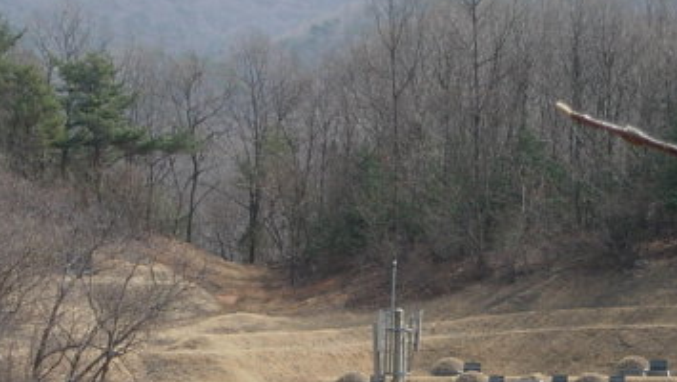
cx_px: 385
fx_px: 4759
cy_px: 276
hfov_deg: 8.1
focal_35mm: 265
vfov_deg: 4.6
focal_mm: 23.4
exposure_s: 1/384
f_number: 4.9
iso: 64
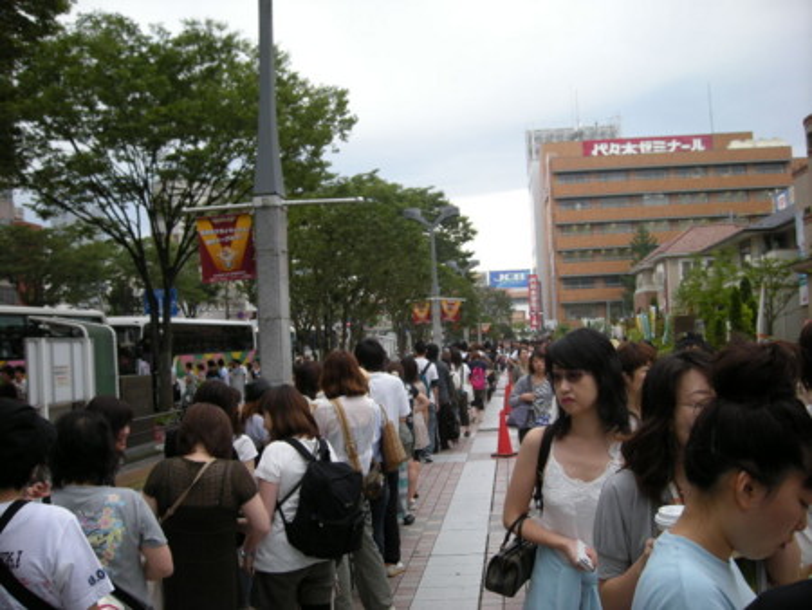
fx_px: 821
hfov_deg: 52.6
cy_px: 305
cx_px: 406
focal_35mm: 35
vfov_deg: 40.7
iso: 64
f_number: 2.8
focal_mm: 5.7
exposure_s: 1/195
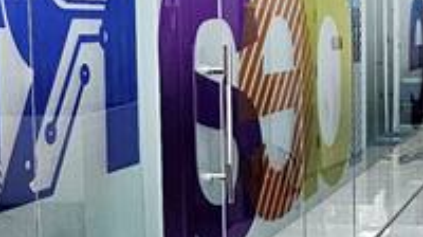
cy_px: 114
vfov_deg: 14.2
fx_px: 952
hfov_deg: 23.3
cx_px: 484
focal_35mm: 85
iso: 50
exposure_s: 1/50
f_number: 2.2
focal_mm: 2.2
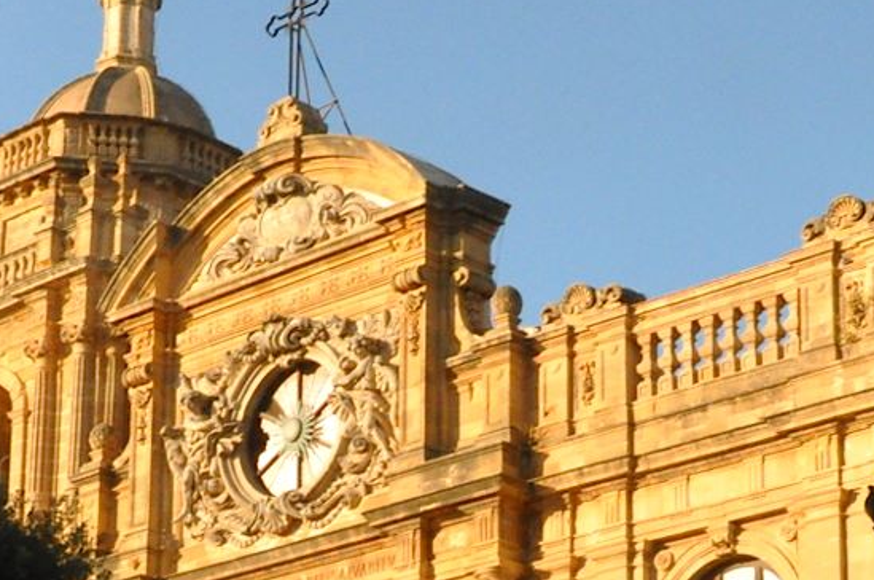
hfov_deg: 19.4
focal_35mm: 105
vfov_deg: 12.7
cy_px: 691
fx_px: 2545
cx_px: 586
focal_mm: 20
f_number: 14
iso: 1600
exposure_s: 1/200
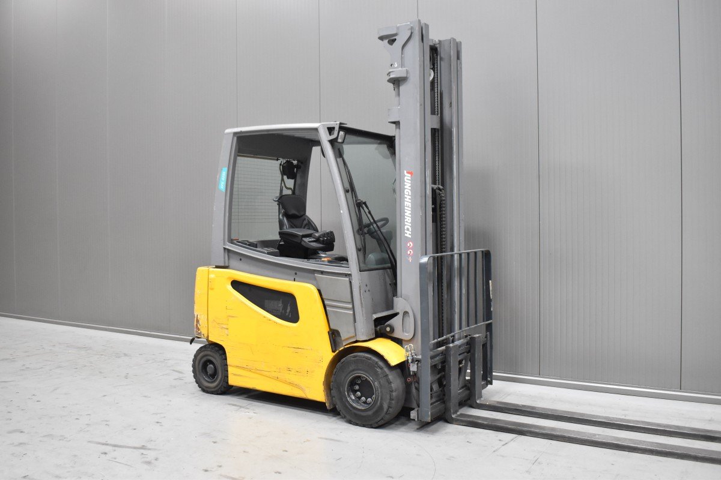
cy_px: 240
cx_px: 360
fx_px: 661
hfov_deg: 57.2
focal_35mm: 33
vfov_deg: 40.0
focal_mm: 22
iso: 1600
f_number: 4.5
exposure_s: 1/40
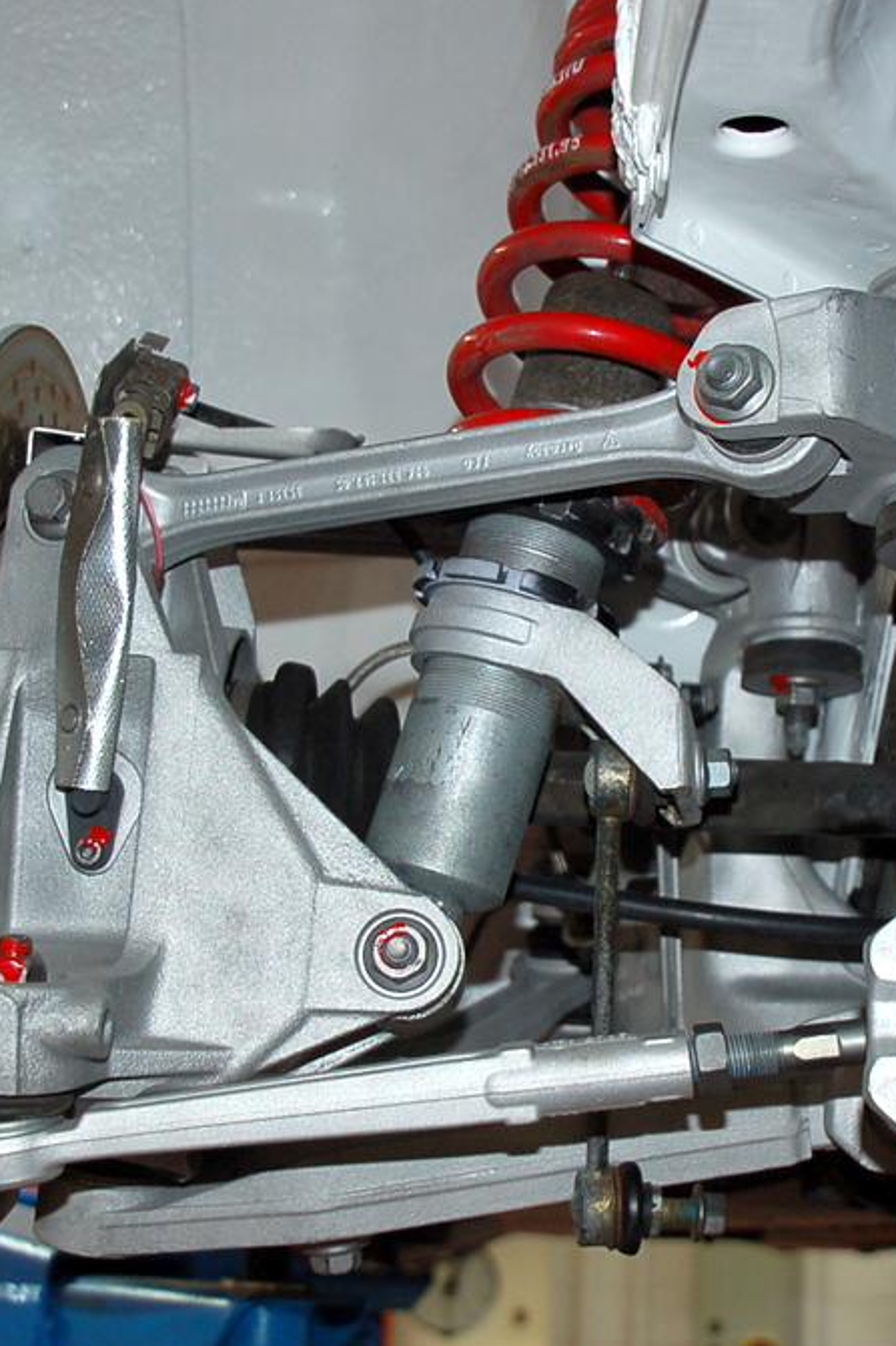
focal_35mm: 62
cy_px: 675
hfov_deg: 21.9
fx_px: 2307
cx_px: 571
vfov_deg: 32.5
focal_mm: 27
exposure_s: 1/60
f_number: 3.8
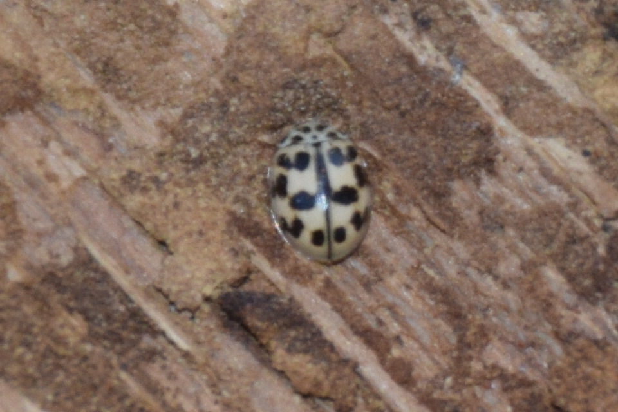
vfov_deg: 6.5
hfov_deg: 9.8
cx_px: 309
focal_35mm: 210
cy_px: 206
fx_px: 3605
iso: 400
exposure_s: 1/60
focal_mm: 140
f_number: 5.6
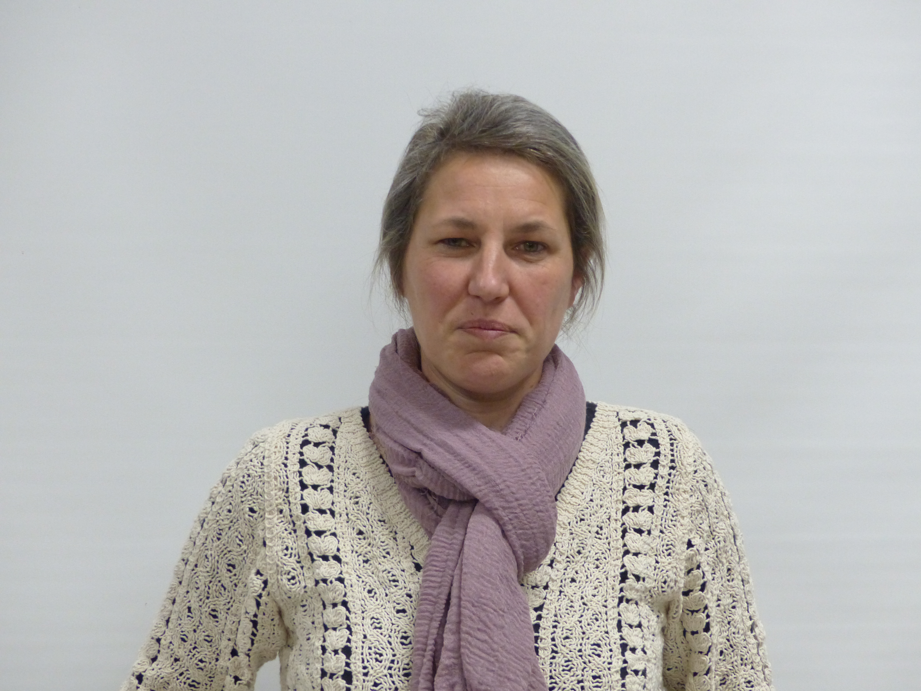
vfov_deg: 20.4
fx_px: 1916
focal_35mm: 72
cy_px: 346
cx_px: 460
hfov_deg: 27.0
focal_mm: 13
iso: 400
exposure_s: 1/60
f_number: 2.8
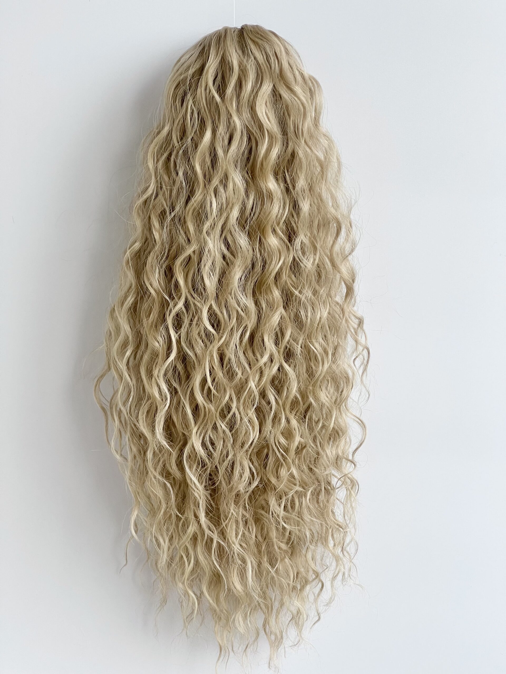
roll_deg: +0.3
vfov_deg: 25.3
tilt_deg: -10.4
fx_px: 1501
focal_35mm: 77
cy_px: 337
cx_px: 253
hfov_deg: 19.1
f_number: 2.8
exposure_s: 1/99
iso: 64
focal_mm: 9
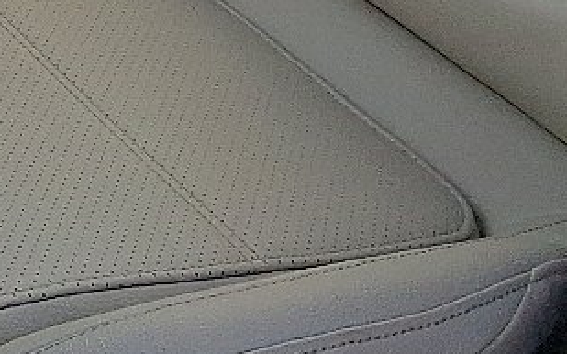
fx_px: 2117
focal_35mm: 137
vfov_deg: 8.1
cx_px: -108
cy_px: -734
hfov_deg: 14.8
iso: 25
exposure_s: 1/1000
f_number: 1.8
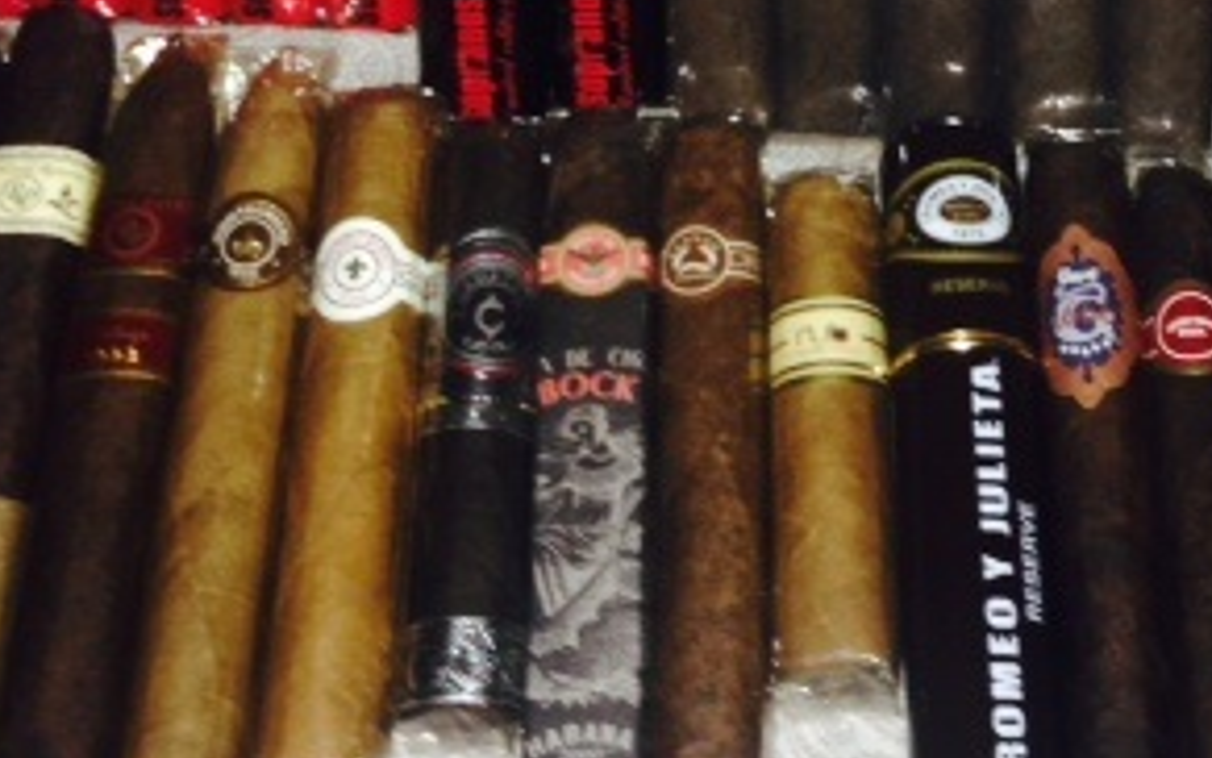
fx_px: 2544
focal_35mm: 77
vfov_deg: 16.7
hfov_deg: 26.5
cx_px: 866
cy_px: 42
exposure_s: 1/16
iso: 80
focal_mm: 4.12
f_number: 2.4
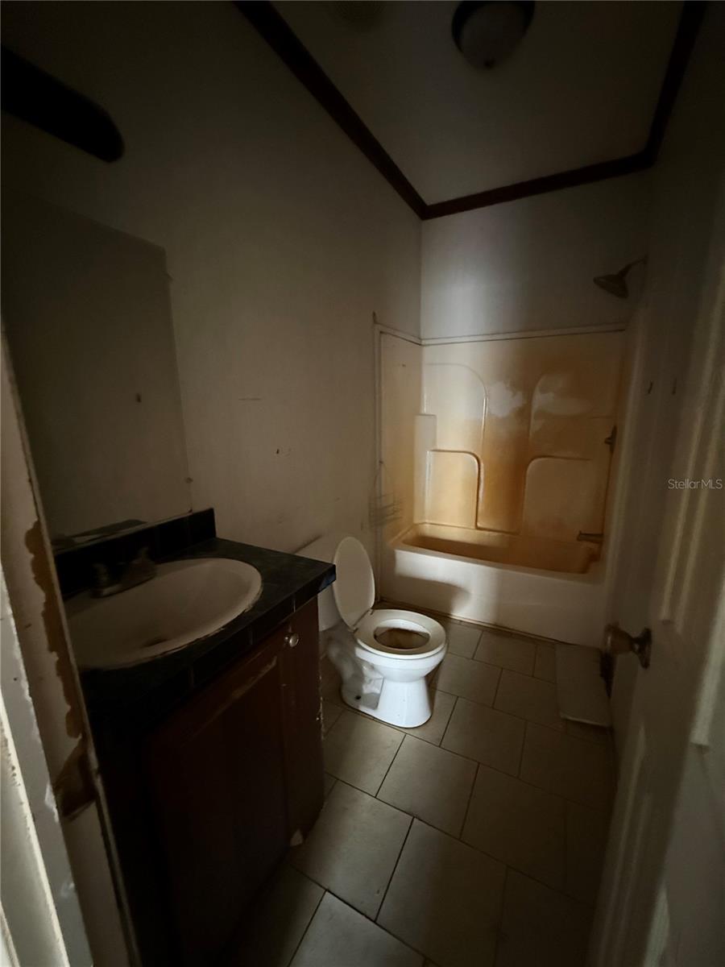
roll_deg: -0.4
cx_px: 362
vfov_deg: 102.1
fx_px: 391
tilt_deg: -12.4
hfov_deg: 85.7
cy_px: 484
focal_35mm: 14
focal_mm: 2.22
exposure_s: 1/31
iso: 1600
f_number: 2.2
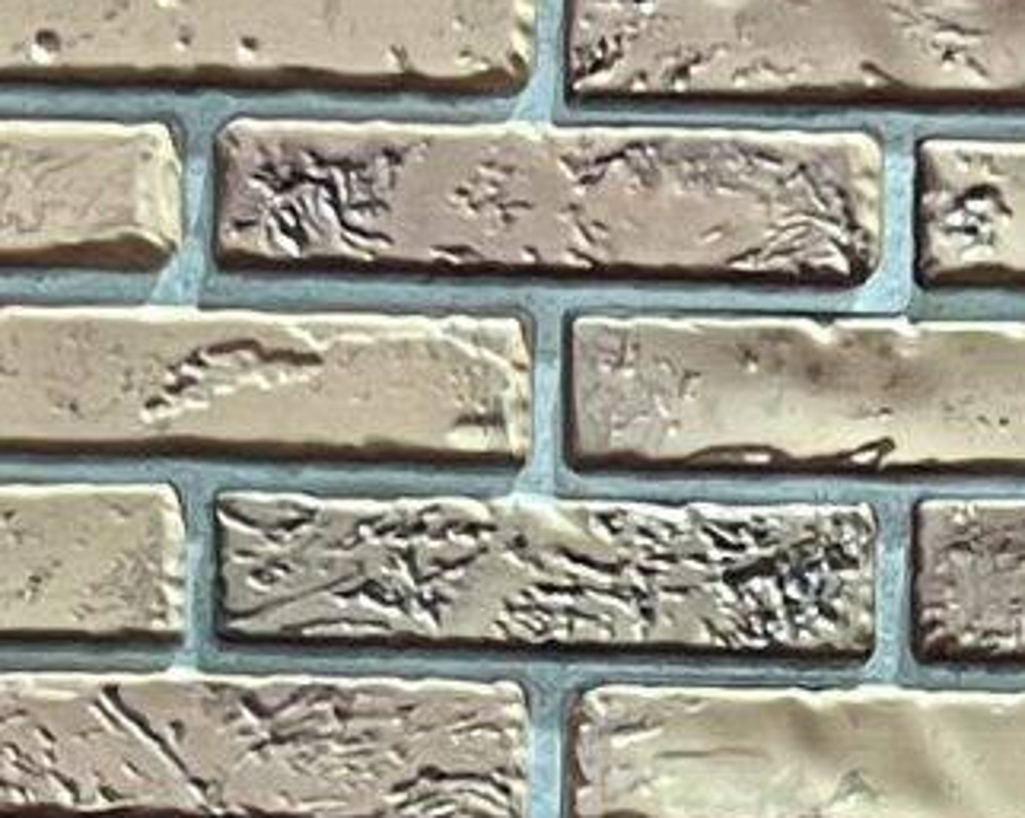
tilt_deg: -6.3
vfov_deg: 6.9
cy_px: 2460
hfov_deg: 9.5
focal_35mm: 202
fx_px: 6122
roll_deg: -0.7
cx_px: 914
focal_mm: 5.7
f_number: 1.5
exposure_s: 1/50
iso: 160
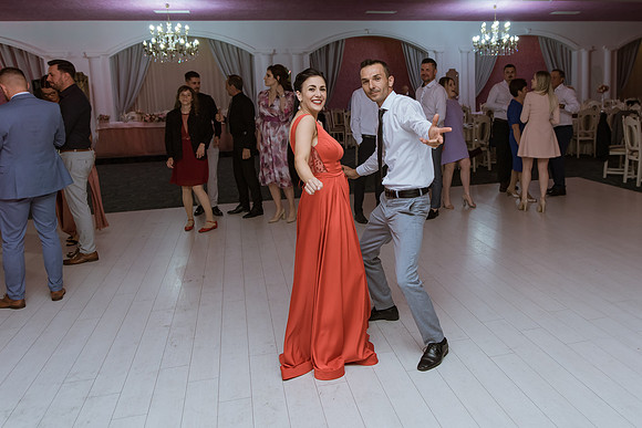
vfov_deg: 40.1
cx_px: 393
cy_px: 170
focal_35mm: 33
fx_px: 584
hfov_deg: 57.0
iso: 1000
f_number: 2.8
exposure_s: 1/125
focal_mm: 26
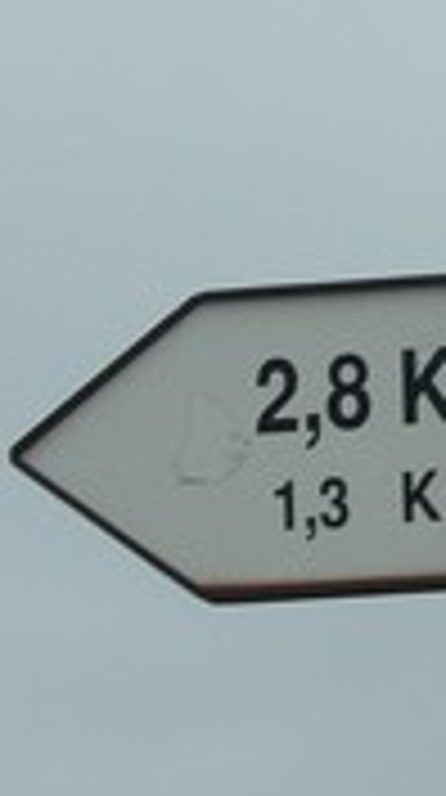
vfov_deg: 15.6
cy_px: 283
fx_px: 2914
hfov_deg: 8.6
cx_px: 604
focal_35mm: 138
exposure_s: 1/94.5
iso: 50
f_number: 8.5
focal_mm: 5.8
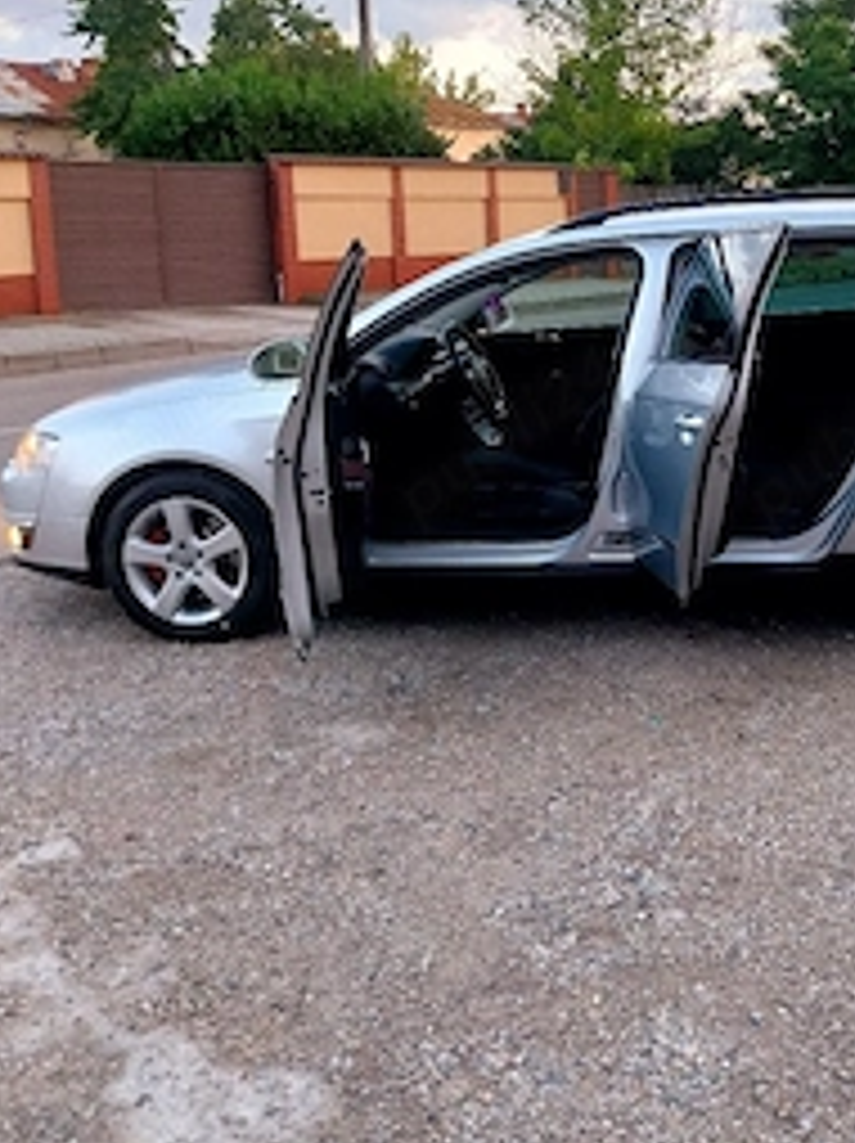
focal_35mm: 41
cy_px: 464
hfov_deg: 34.4
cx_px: 634
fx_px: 1353
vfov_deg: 45.6
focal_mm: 4
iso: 125
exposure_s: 1/60.2
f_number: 1.8
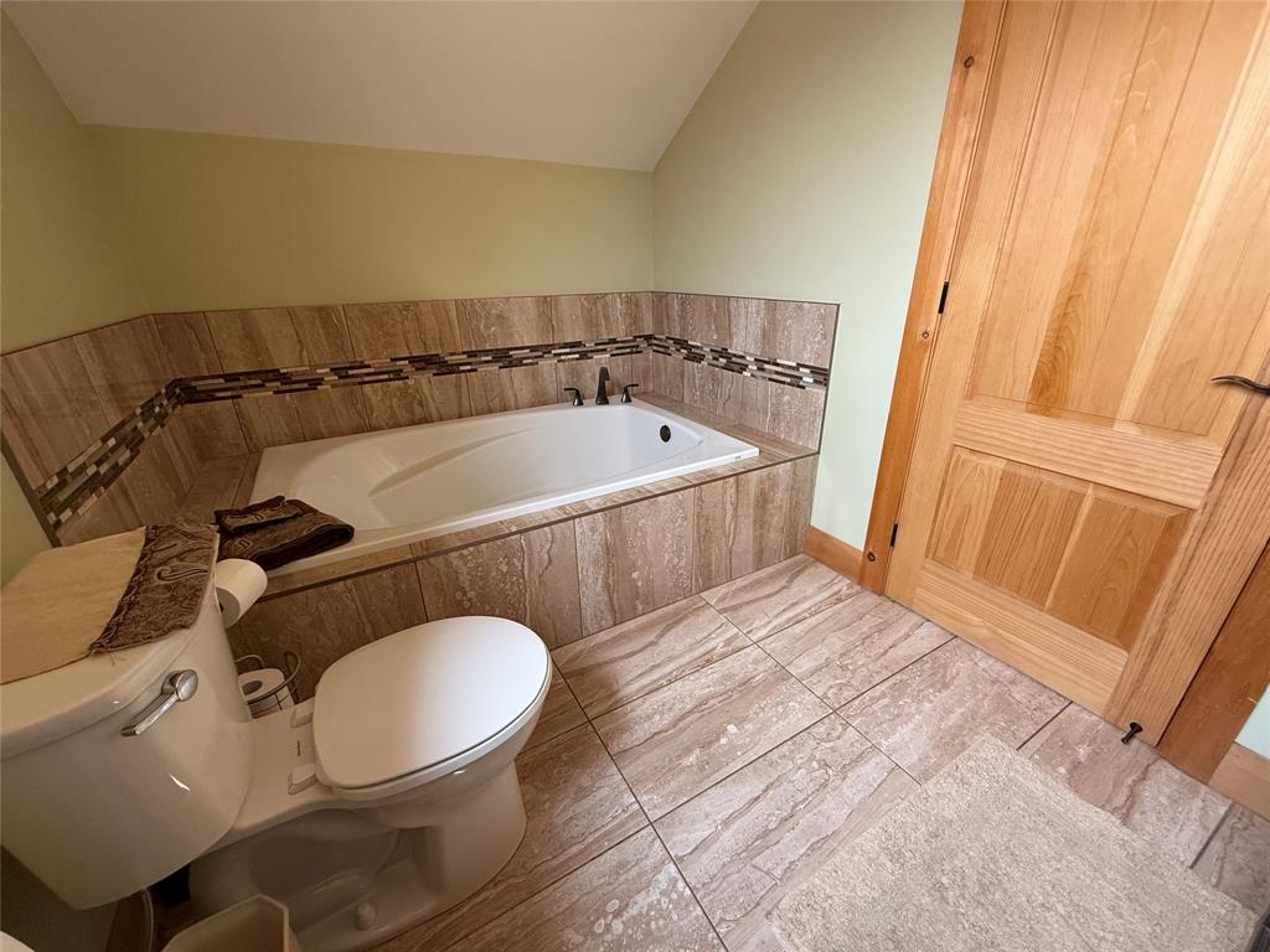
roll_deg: +1.2
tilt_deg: -22.0
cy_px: 476
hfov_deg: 102.1
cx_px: 635
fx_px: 514
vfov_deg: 85.7
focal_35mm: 14
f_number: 2.2
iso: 250
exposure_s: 1/99
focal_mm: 2.22
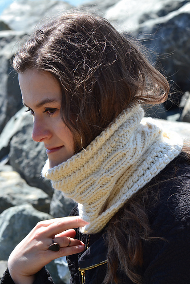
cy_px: 142
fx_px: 1246
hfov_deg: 8.7
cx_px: 95
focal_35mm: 158
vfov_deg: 13.0
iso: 400
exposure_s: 1/250
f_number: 10
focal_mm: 105
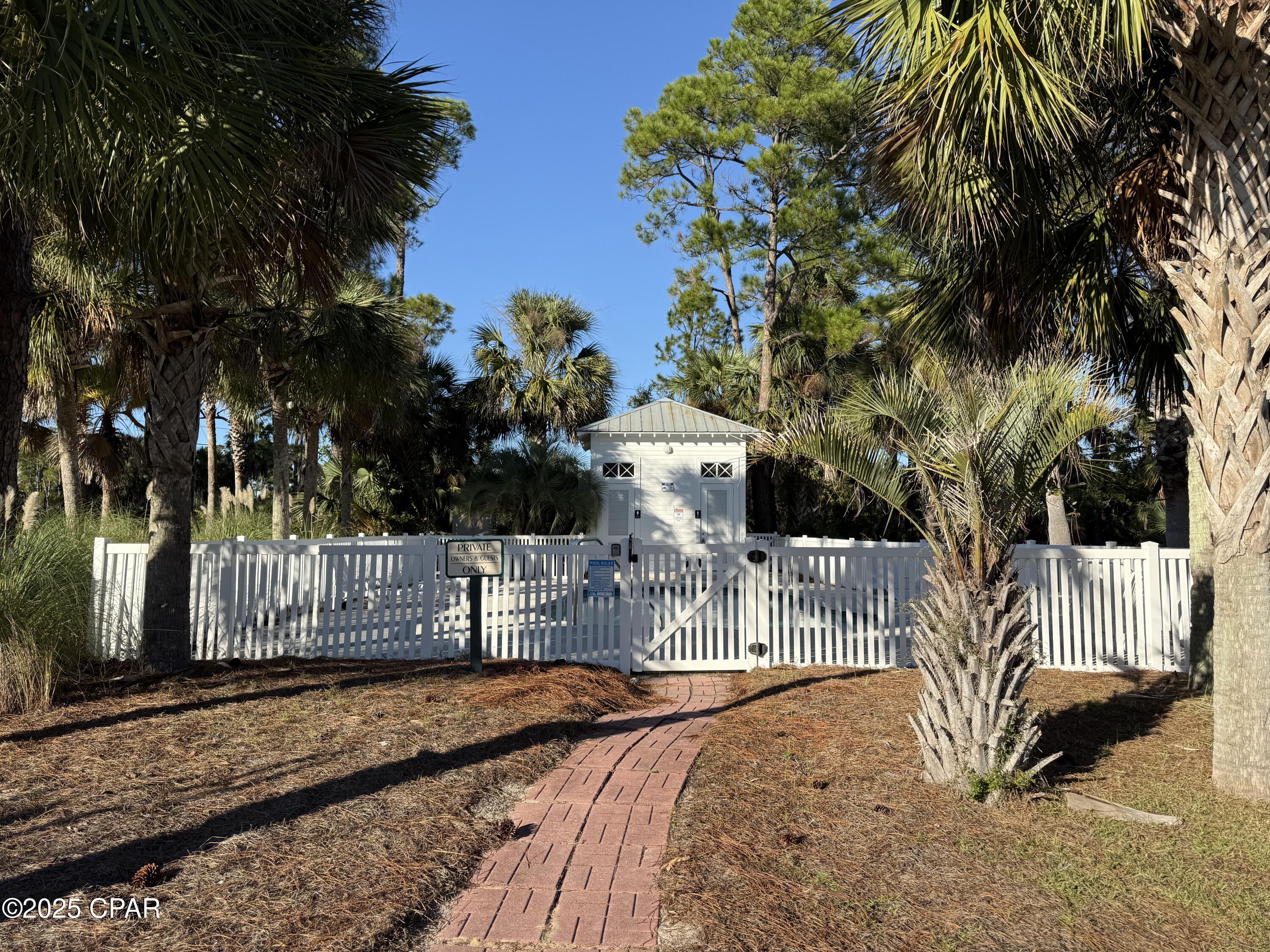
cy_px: 476
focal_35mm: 24
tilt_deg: +4.6
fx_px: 881
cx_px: 635
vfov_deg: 56.8
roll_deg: -0.2
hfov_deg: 71.6
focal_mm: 6.76
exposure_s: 1/2907
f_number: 1.78
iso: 80
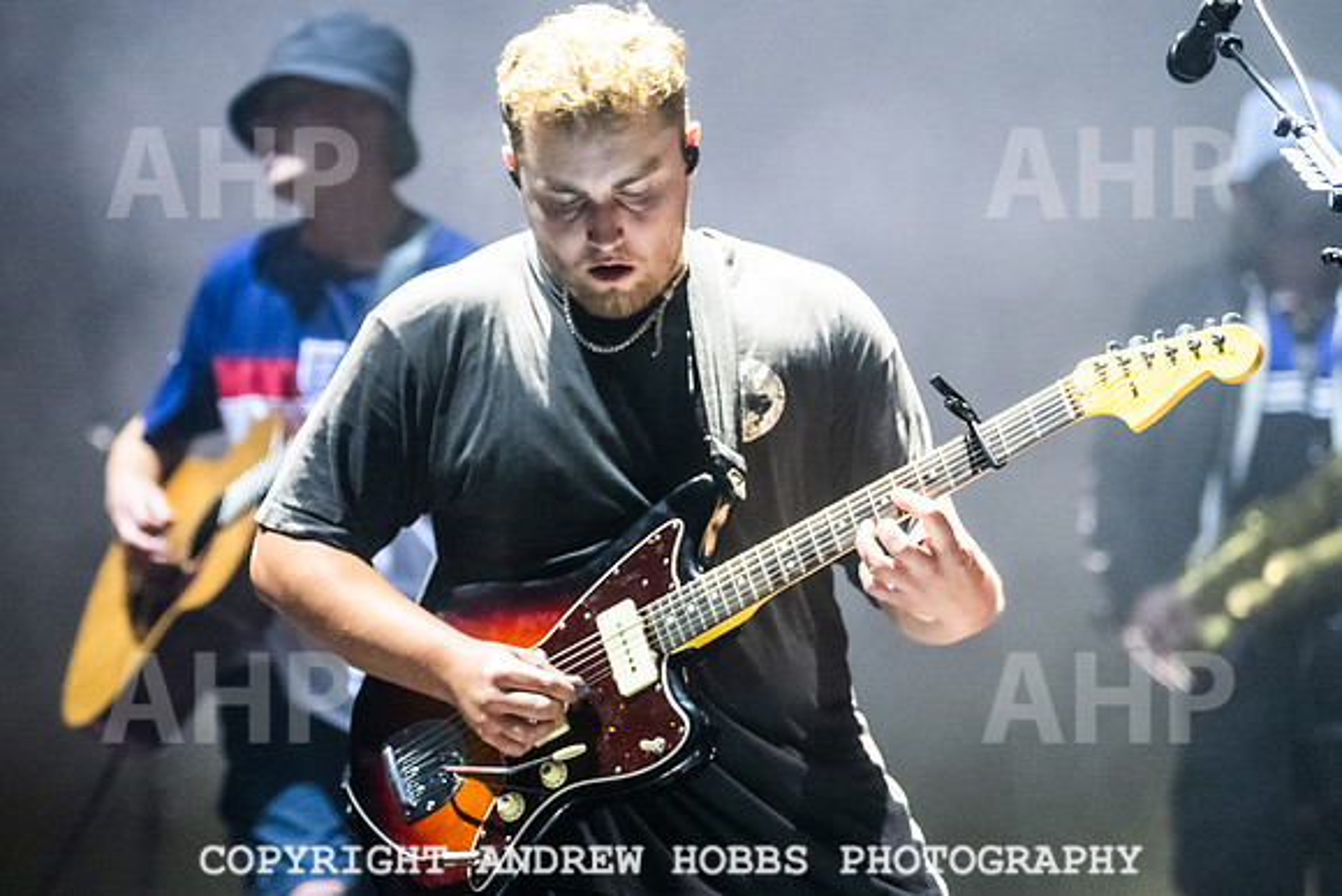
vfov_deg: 6.7
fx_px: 7645
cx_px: 406
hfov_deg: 10.0
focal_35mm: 205
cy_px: 327
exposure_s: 1/800
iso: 4000
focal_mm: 135
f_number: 2.8
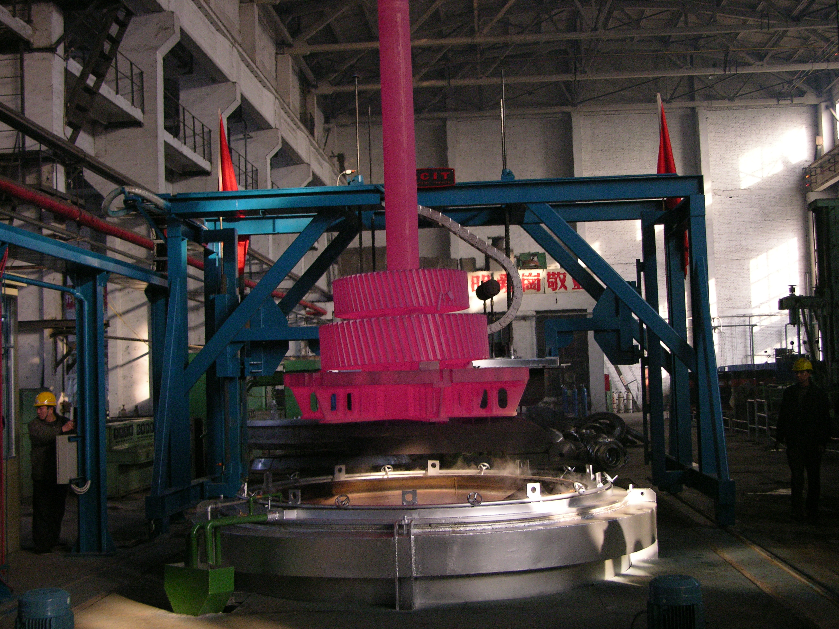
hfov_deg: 38.2
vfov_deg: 29.1
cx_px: 420
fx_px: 1212
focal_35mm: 50
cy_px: 314
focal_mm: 12.7
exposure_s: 1/60.1
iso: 200
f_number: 3
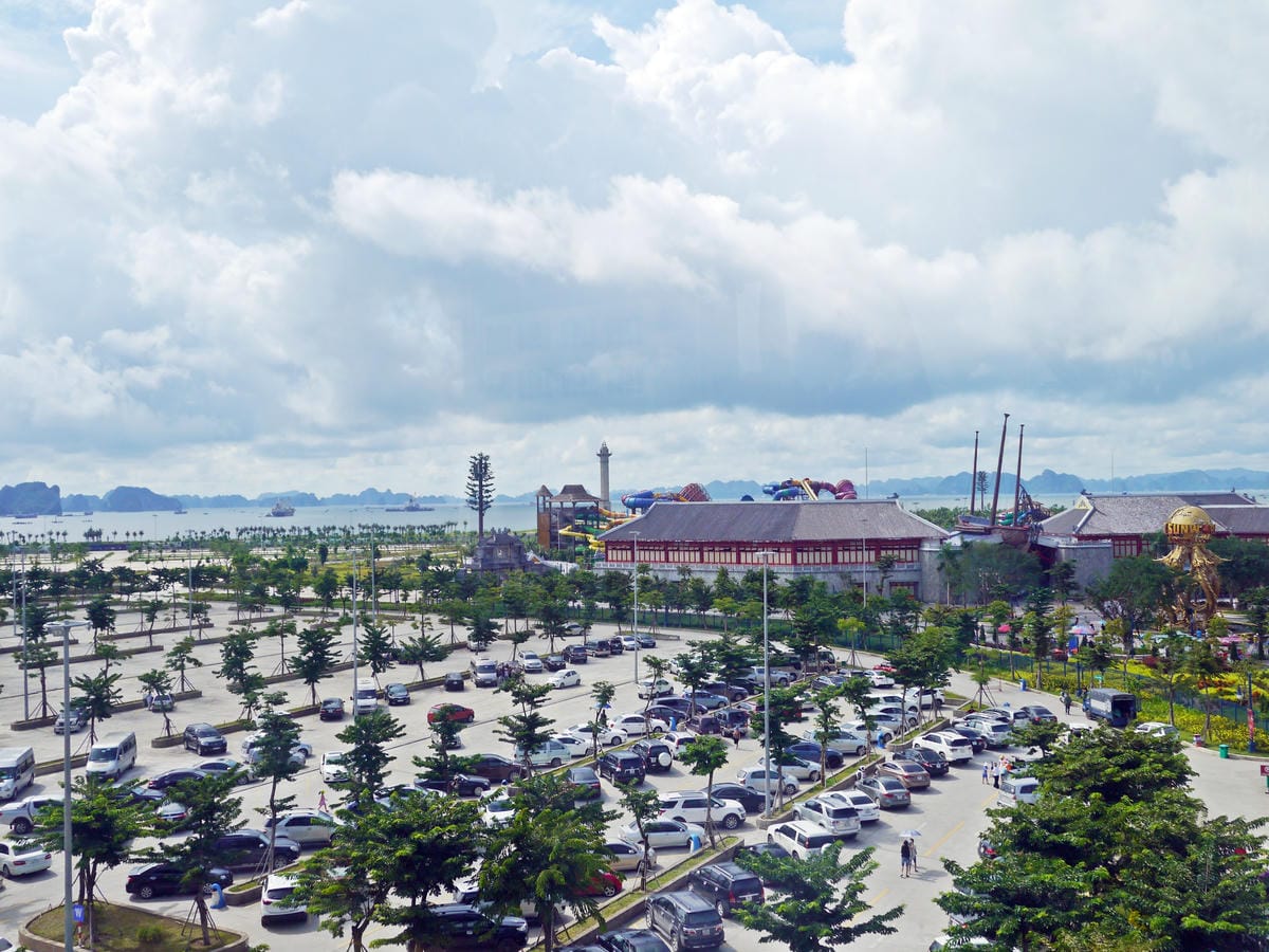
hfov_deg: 54.0
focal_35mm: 34
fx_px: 1246
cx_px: 634
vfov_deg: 41.8
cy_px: 476
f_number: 7.1
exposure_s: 1/320
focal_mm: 17
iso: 160
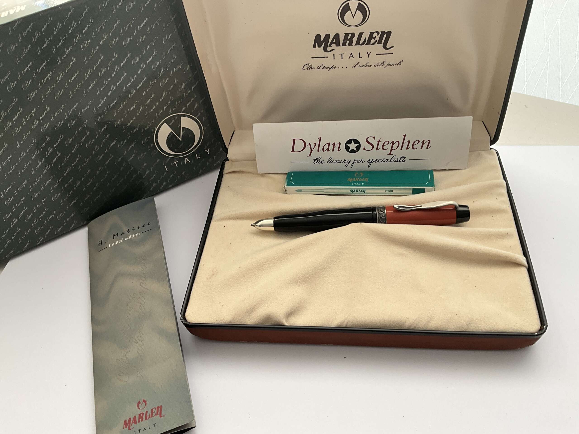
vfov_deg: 48.2
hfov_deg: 61.7
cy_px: 217
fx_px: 485
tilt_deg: -48.3
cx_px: 290
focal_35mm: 29
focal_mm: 3
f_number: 1.8
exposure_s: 1/122
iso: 32
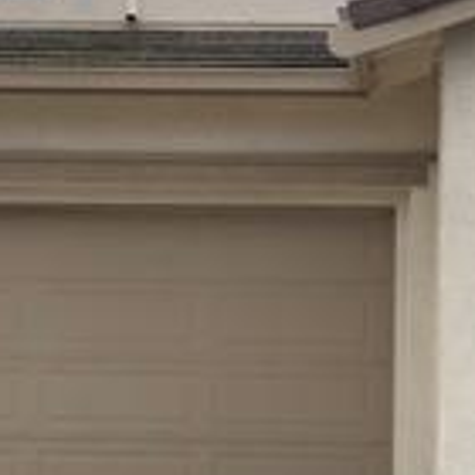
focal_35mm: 117
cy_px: 248
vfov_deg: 14.9
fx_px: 1816
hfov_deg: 14.8
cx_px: 363
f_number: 2.2
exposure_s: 1/342
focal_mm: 4.15
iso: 25
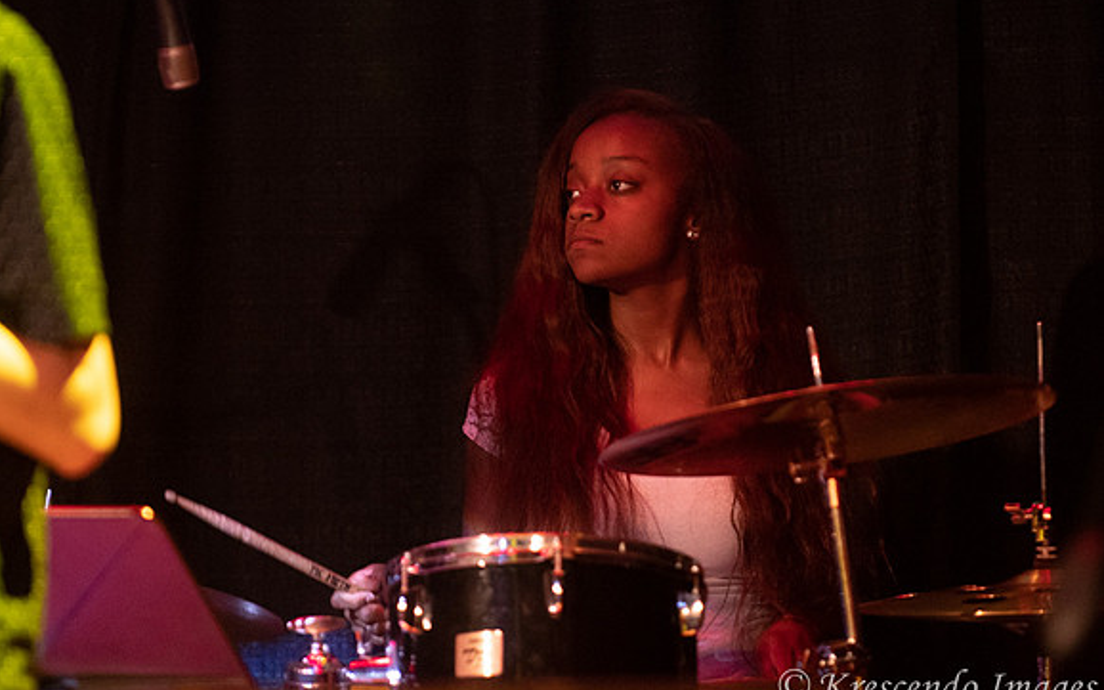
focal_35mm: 261
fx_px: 7851
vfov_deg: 5.0
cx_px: 552
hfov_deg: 8.0
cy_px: 358
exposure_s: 1/200
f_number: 2.8
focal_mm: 170
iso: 3200
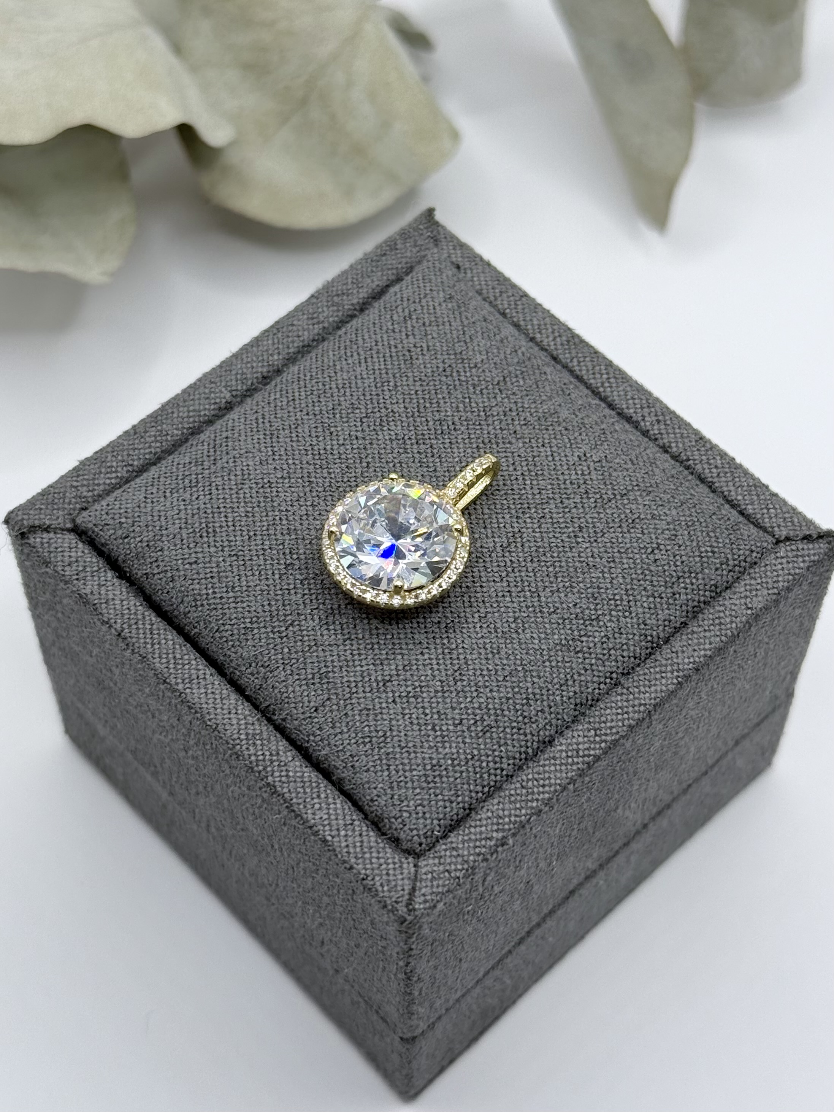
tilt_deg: -57.4
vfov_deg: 39.7
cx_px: 417
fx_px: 1542
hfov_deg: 30.3
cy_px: 556
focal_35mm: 48
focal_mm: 6.76
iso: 100
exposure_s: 1/636
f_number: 1.78
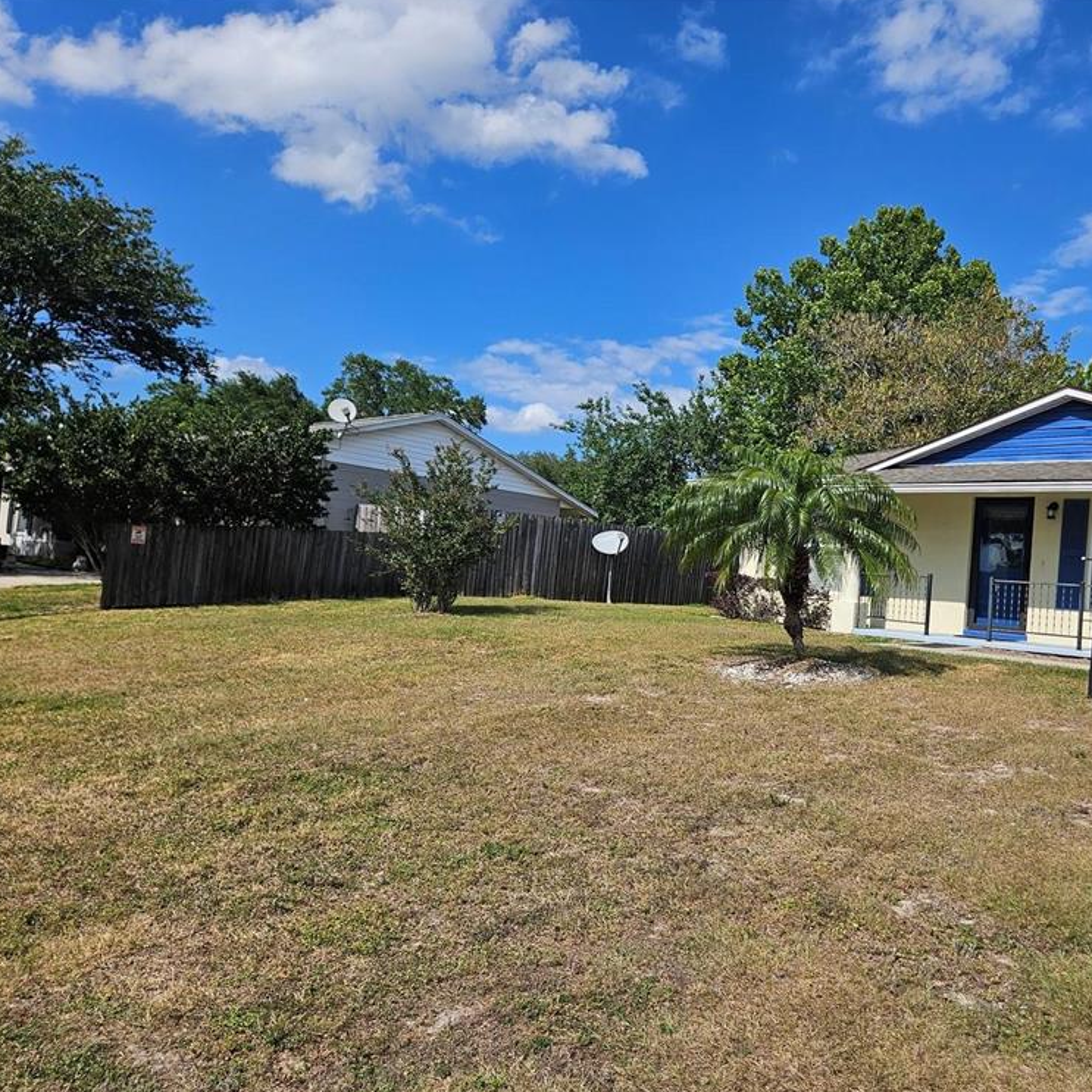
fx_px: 999
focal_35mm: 28
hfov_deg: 56.2
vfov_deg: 57.3
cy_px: 556
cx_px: 719
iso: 25
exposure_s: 1/2621
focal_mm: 5.4
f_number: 1.8
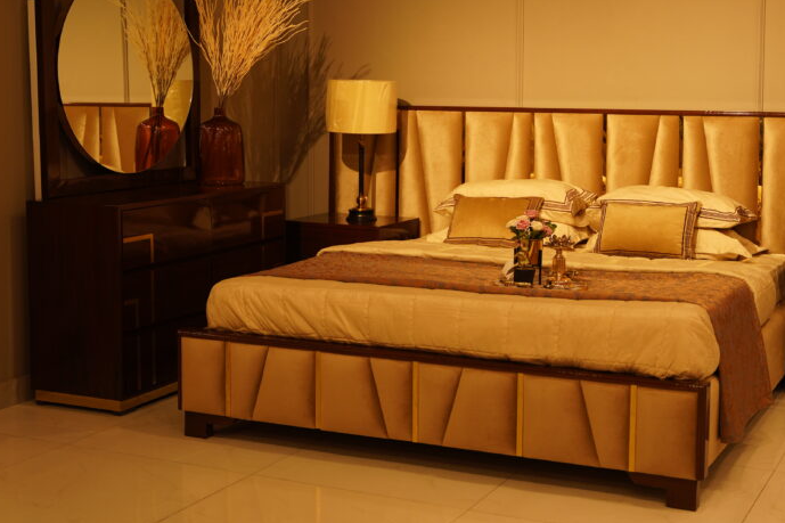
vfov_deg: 24.3
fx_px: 1209
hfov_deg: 35.8
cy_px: 177
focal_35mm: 55
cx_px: 479
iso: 640
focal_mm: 37.3
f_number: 2.8
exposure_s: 1/160
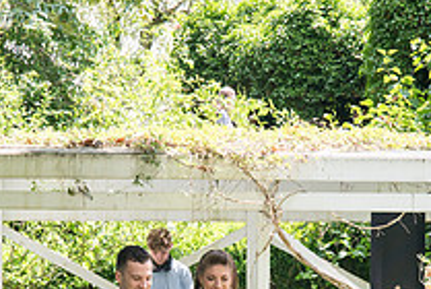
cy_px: 298
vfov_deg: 7.1
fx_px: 2326
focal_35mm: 194
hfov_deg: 10.6
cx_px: 227
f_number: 6.3
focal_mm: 70
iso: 400
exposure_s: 1/320
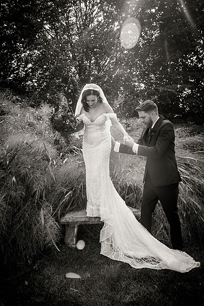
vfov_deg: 60.3
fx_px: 263
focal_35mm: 31
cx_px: 102
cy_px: 153
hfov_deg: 42.3
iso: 400
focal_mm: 31
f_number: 4
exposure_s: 1/800
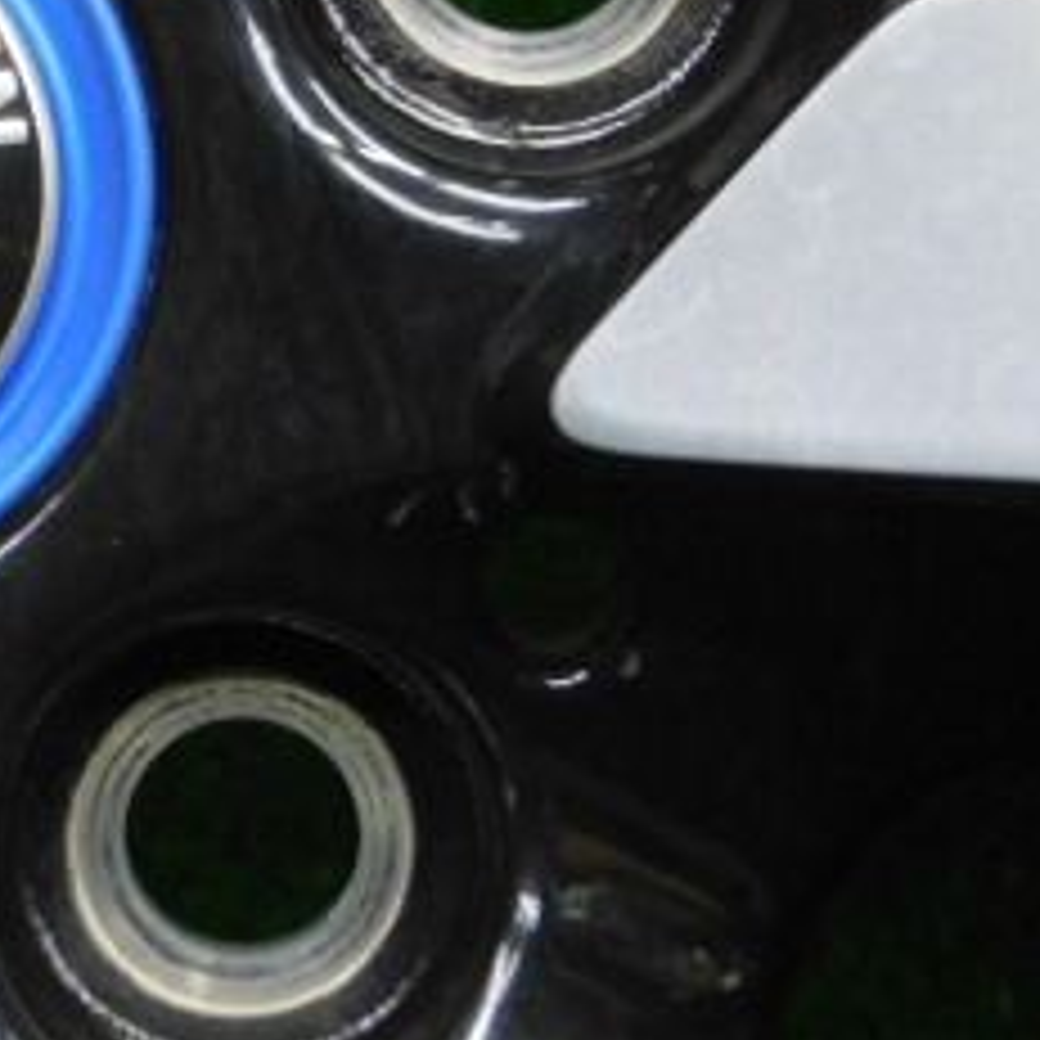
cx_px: -320
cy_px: 149
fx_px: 12509
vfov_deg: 4.8
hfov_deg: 4.7
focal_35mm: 368
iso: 640
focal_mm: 26.9
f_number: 5.2
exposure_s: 1/15
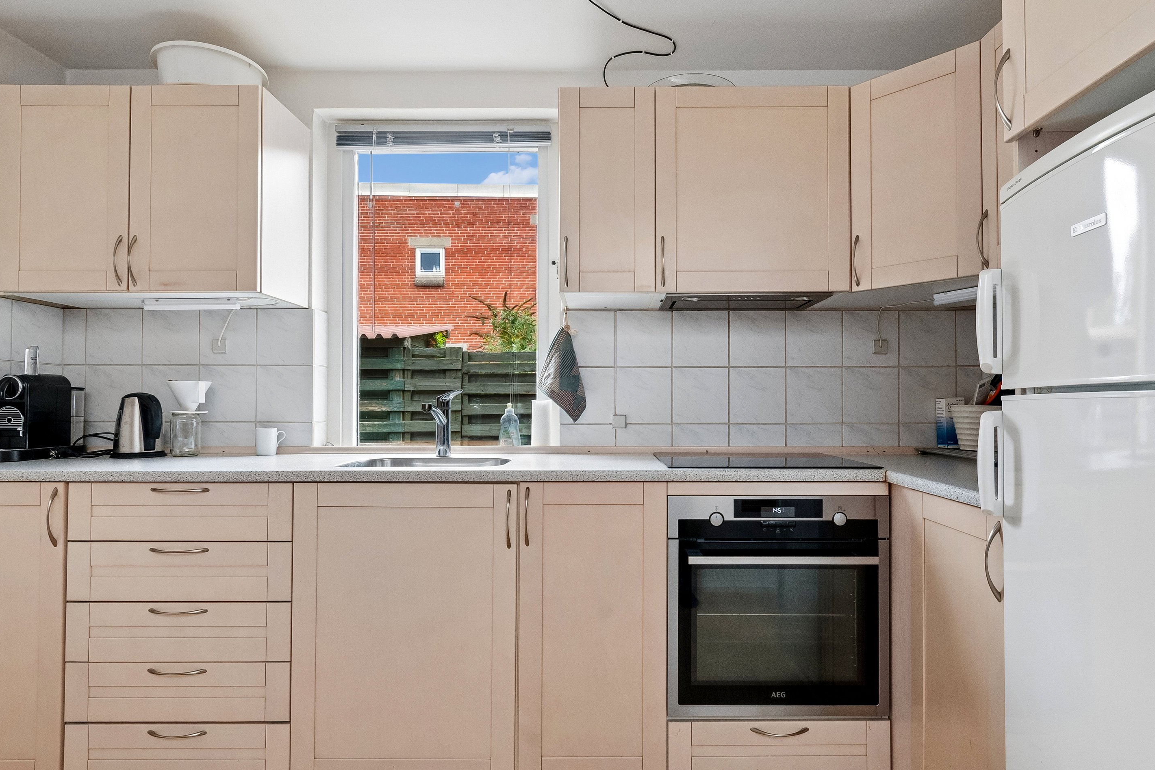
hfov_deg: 86.9
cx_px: 586
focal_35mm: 19
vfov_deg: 64.6
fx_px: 610
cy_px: 386
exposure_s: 1/5
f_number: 10
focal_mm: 12
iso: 400
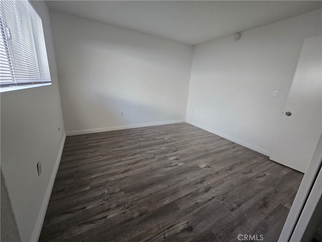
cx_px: 161
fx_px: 121
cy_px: 121
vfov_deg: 89.9
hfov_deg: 106.2
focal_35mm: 13
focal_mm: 2.2
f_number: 2.2
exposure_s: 1/60
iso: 100
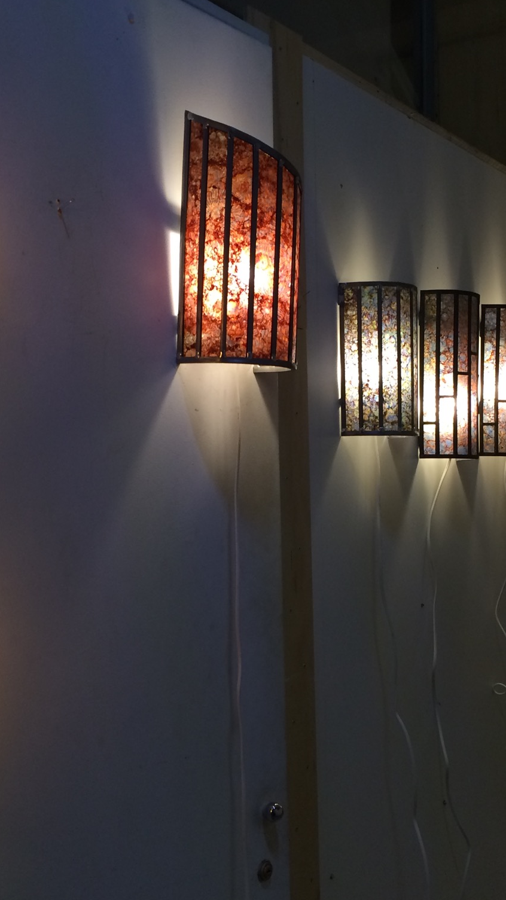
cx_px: 276
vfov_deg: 47.4
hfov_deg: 27.7
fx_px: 1026
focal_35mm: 43
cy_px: 455
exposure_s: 1/33
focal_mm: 4.15
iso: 125
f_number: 2.2
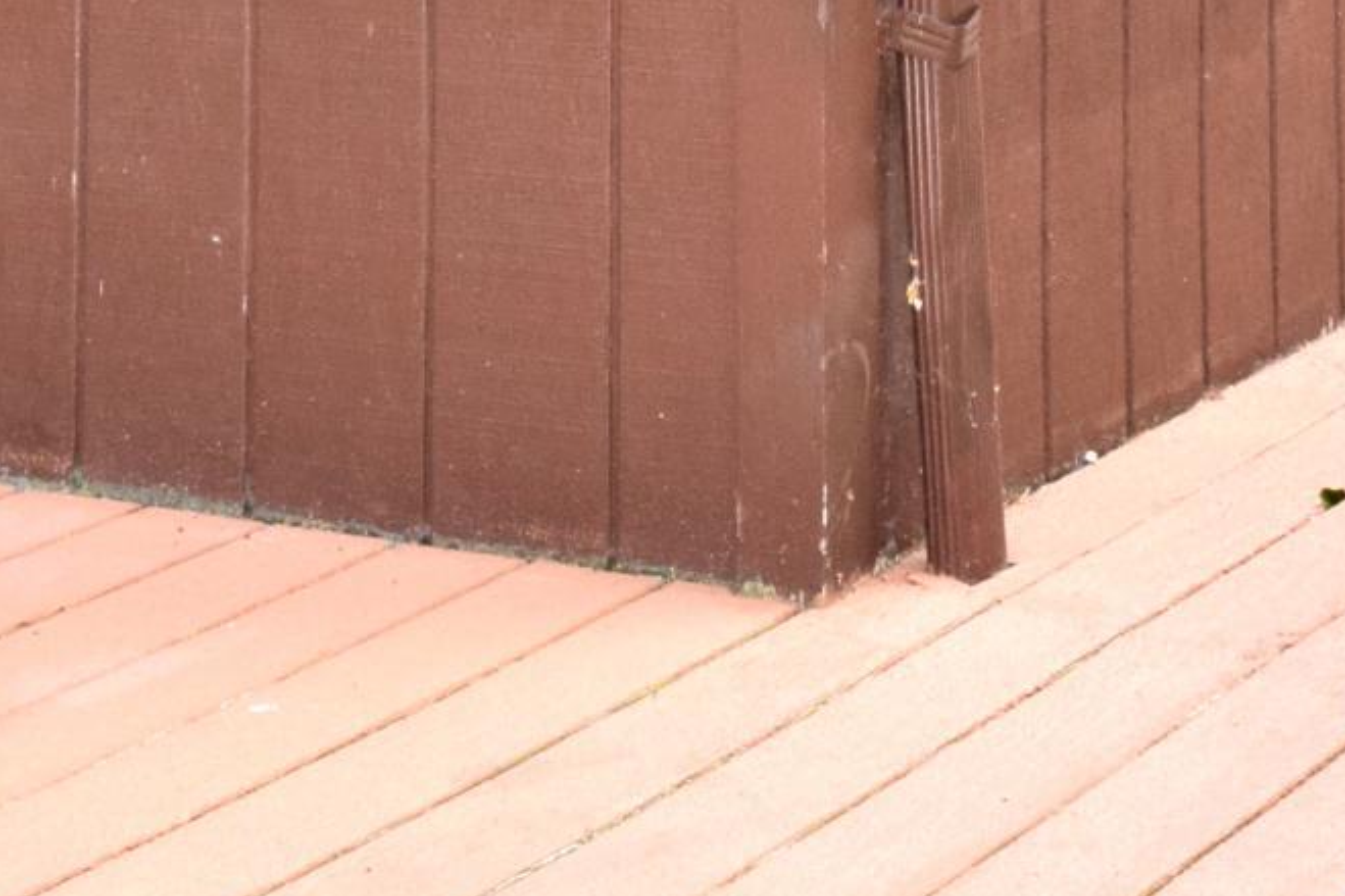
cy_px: -1033
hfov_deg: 16.7
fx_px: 4594
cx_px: 735
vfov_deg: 10.1
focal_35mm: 123
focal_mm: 18
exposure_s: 1/125
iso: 500
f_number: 5.6
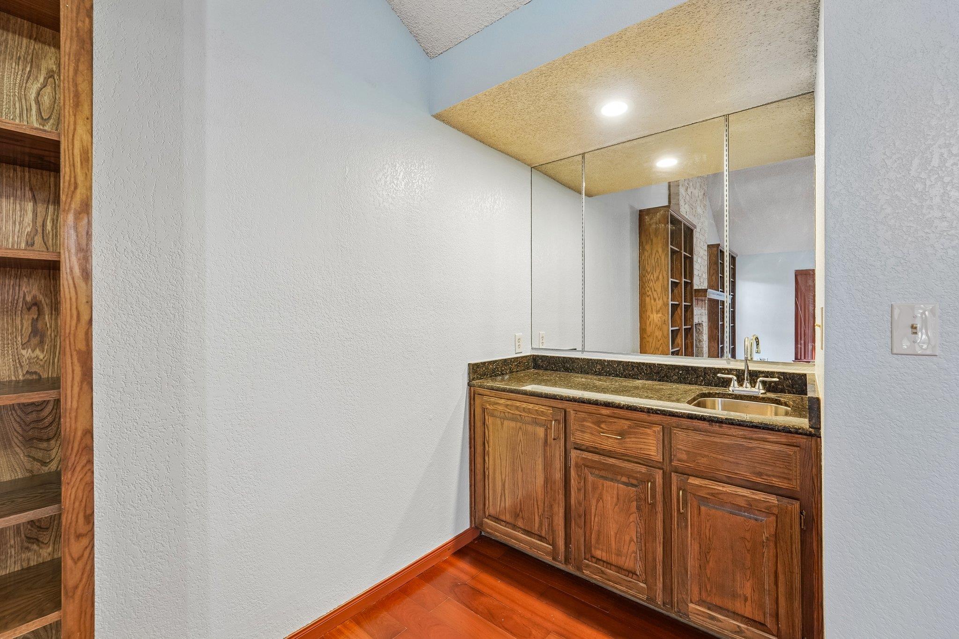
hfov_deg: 104.3
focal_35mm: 14
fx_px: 373
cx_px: 480
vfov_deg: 81.2
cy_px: 320
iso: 400
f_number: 8
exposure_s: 1/5
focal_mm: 14
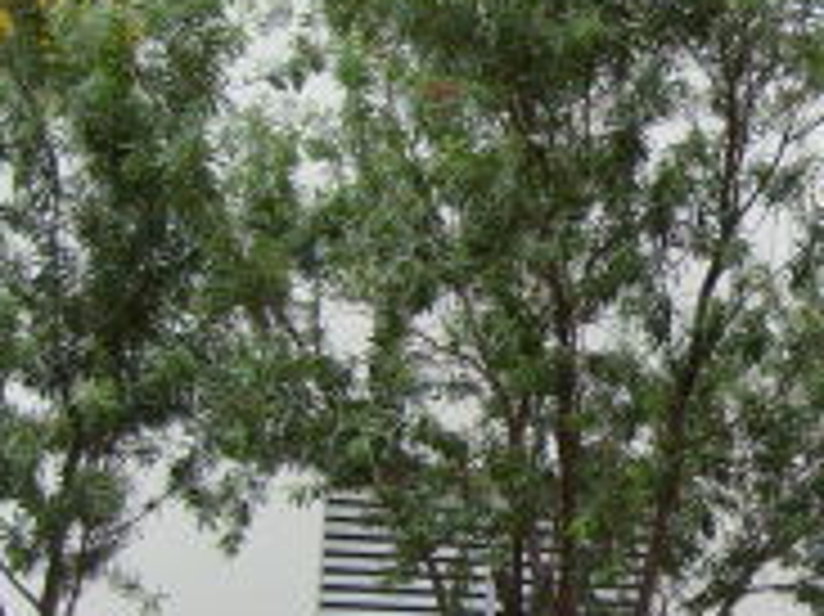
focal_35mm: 105
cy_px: 396
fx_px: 2498
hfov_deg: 17.1
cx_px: 1202
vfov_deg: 14.1
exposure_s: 1/350
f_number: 2.8
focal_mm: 5.8
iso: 80
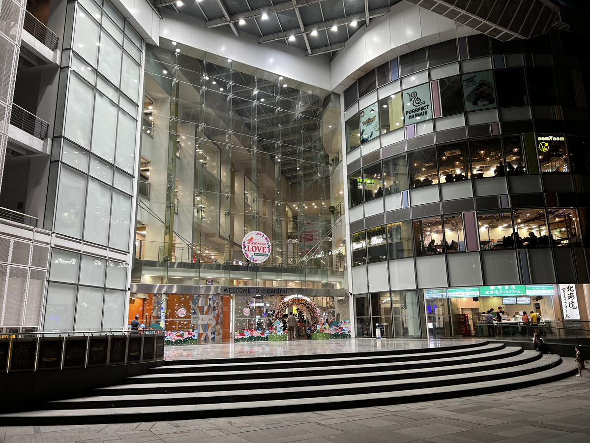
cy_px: 222
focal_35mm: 26
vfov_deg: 53.1
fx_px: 443
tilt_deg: +12.3
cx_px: 295
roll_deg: +1.3
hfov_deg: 67.3
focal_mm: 5.7
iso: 125
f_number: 1.5
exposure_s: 1/100
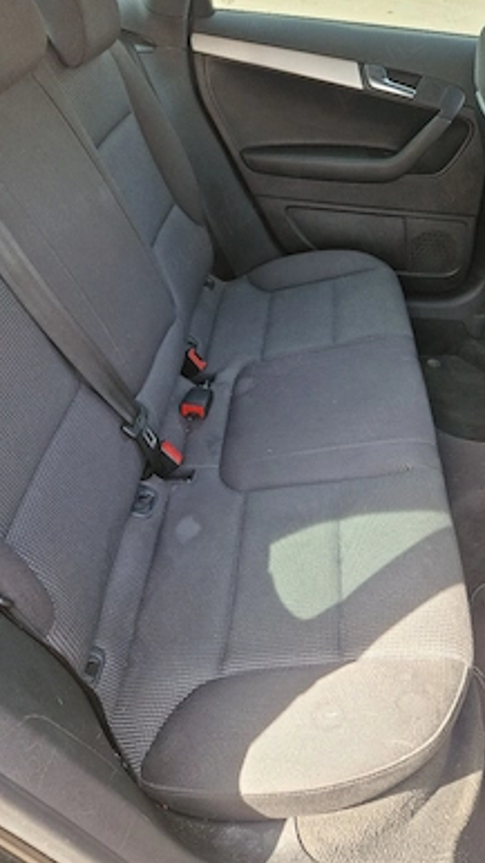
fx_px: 595
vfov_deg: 71.9
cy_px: 425
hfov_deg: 44.3
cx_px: 275
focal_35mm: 26
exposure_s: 1/182
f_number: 1.8
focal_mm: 5.4
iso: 50
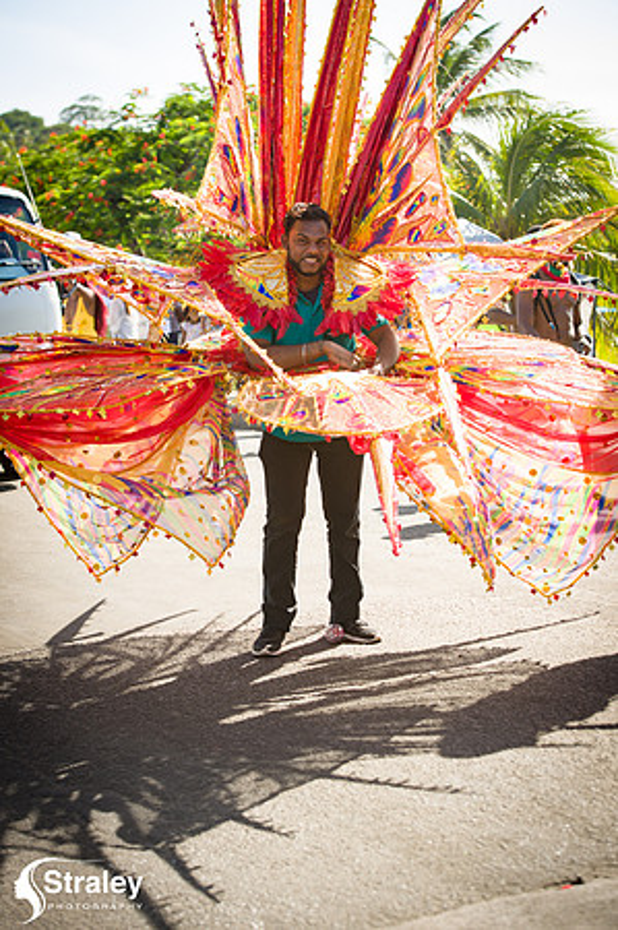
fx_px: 1807
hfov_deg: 19.4
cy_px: 465
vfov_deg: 28.9
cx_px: 309
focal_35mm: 70
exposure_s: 1/200
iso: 100
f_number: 6.3
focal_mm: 70
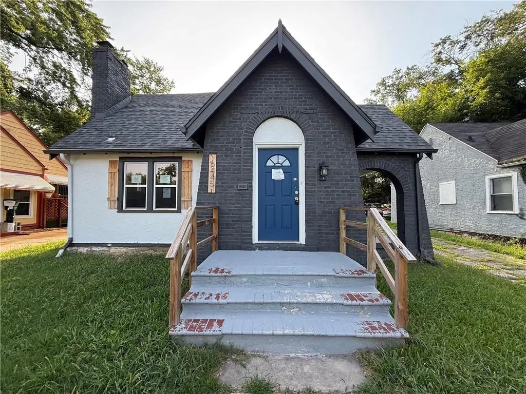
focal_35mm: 14
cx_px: 263
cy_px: 197
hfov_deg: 102.1
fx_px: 213
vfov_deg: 85.7
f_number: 2.2
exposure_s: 1/215
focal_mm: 2.22
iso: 50
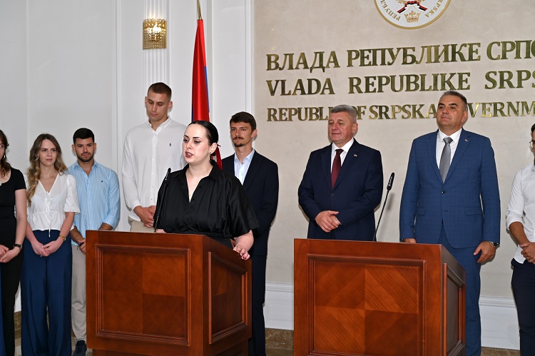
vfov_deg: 26.0
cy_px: 178
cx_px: 268
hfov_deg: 38.2
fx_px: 772
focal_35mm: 52
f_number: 4
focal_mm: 52
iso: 100
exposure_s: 1/200
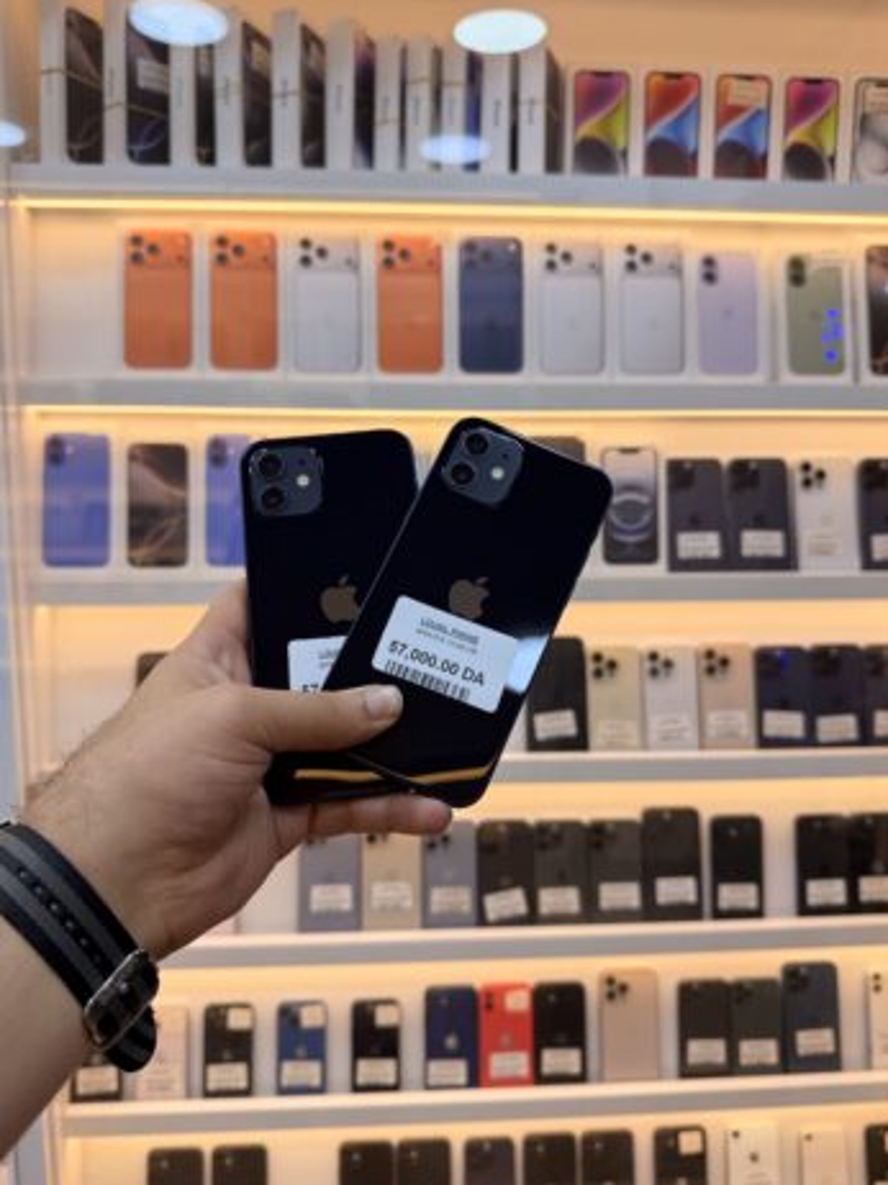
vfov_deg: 67.3
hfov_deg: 53.0
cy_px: 582
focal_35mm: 26
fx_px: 890
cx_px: 440
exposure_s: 1/532
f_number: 1.78
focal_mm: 6.76
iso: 80
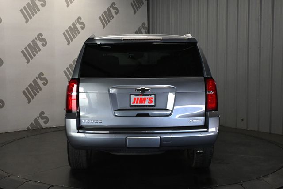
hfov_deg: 41.7
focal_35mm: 47
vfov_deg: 28.6
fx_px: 372
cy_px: 94
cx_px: 142
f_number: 5
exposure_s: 1/125
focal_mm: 31.5
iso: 1600
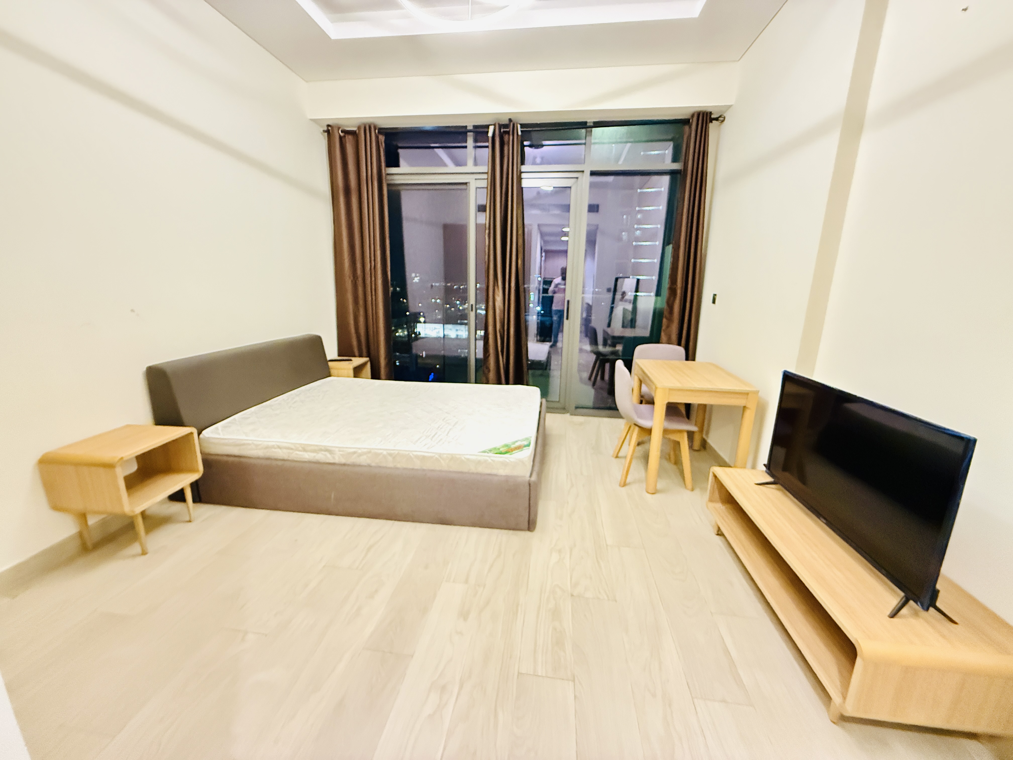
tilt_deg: -13.3
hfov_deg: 102.1
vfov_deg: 85.7
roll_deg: -0.8
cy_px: 380
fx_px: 410
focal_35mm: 14
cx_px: 506
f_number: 2.2
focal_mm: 2.22
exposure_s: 1/50
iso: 1250
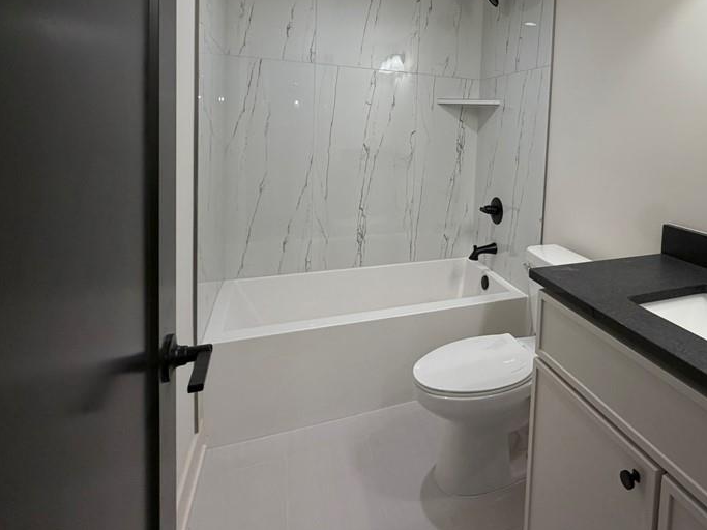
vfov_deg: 61.0
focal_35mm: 21
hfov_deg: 76.2
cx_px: 478
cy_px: 153
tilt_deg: -2.7
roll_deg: -1.8
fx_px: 429
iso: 160
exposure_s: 1/120
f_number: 2.2
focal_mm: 2.22
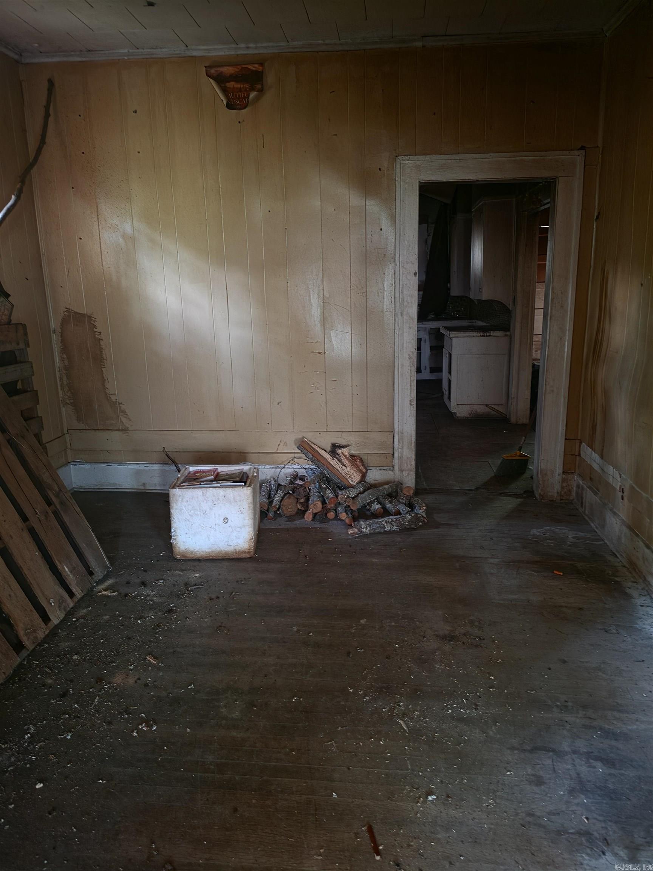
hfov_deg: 58.9
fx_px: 578
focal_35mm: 23
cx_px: 326
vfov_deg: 73.9
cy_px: 436
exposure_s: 1/8
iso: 800
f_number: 1.4
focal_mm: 6.5
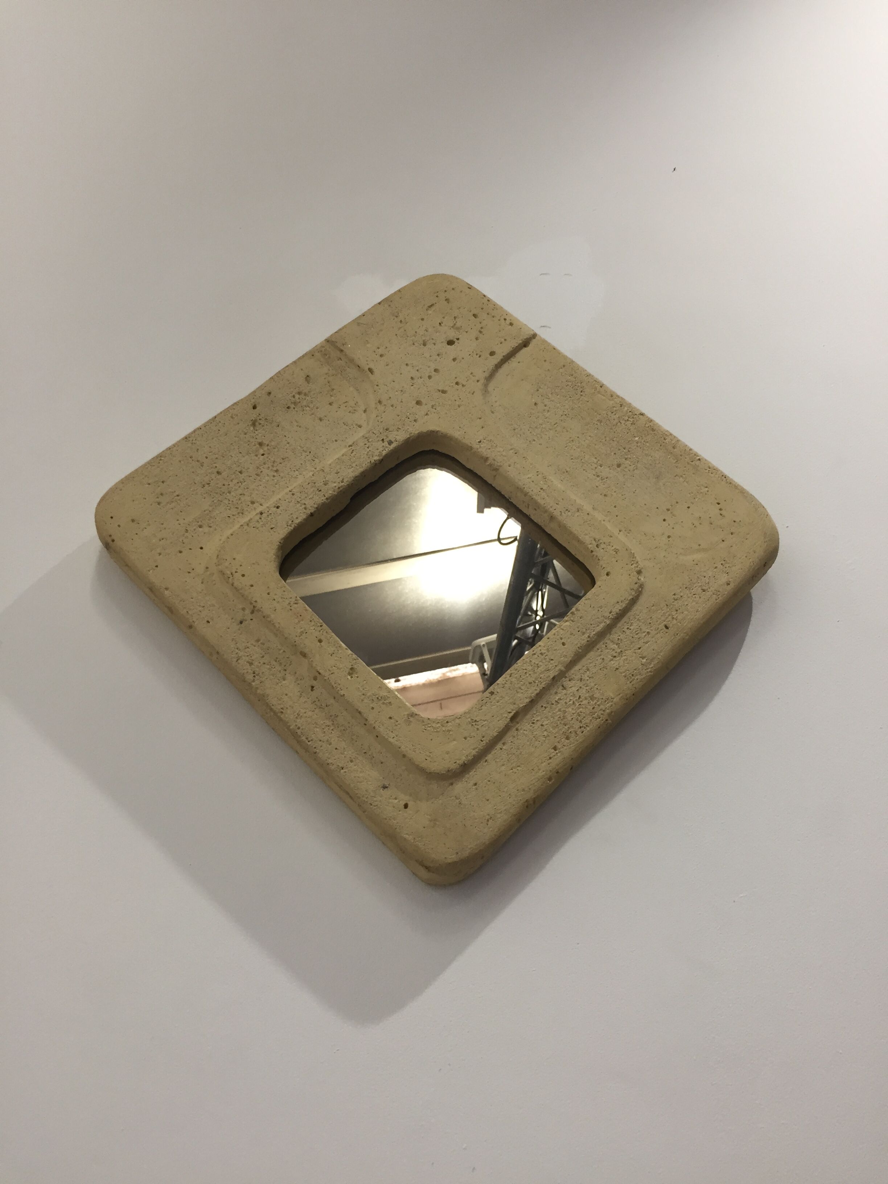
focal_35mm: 29
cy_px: 592
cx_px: 444
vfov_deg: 61.7
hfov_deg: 48.2
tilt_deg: +32.3
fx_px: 992
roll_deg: +1.7
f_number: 2.2
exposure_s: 1/33
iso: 80
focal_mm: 4.15
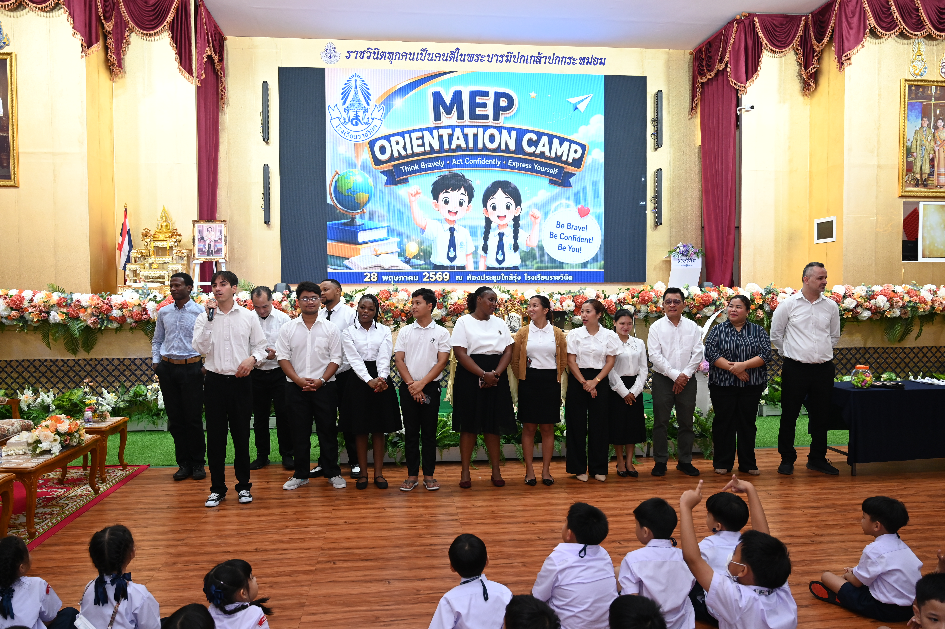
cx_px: 472
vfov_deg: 44.9
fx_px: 761
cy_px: 314
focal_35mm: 29
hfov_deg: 63.7
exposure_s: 1/125
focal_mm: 29
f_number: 5
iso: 1250
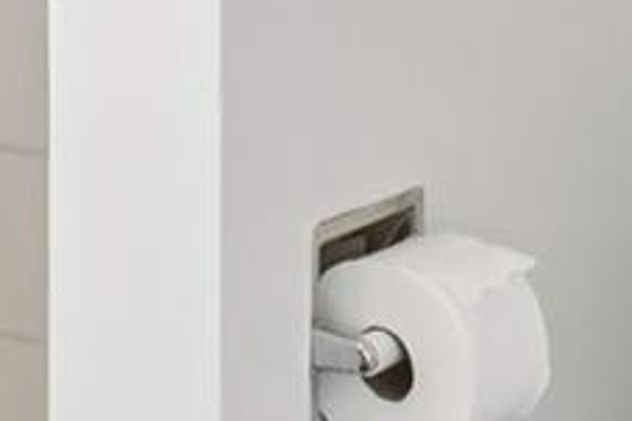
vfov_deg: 10.3
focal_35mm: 127
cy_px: -273
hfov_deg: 15.2
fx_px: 2228
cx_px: -245
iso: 400
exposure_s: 1/40
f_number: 8
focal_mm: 12
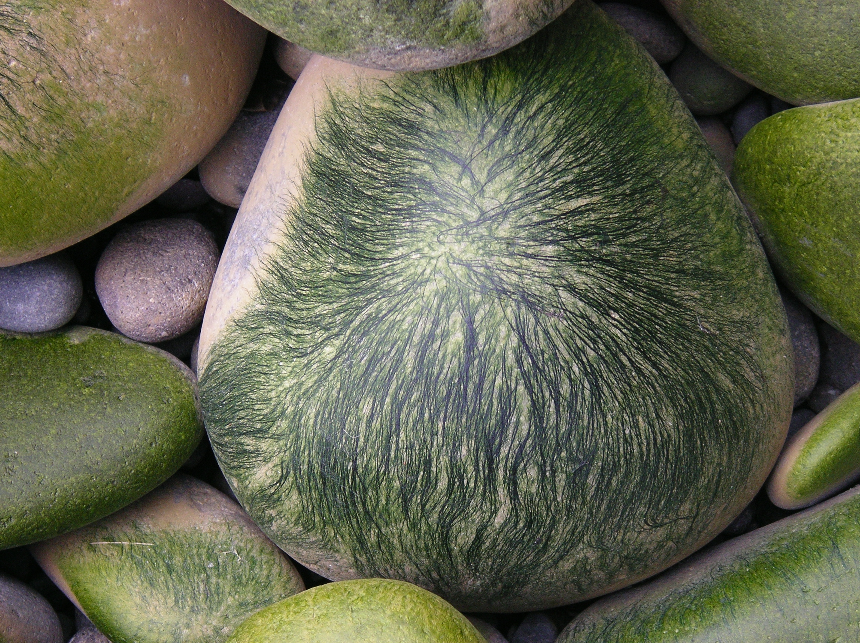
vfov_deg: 14.2
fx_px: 2582
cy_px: 322
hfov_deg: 18.9
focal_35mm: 104
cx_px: 430
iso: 100
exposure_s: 1/160
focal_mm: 16
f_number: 3.9
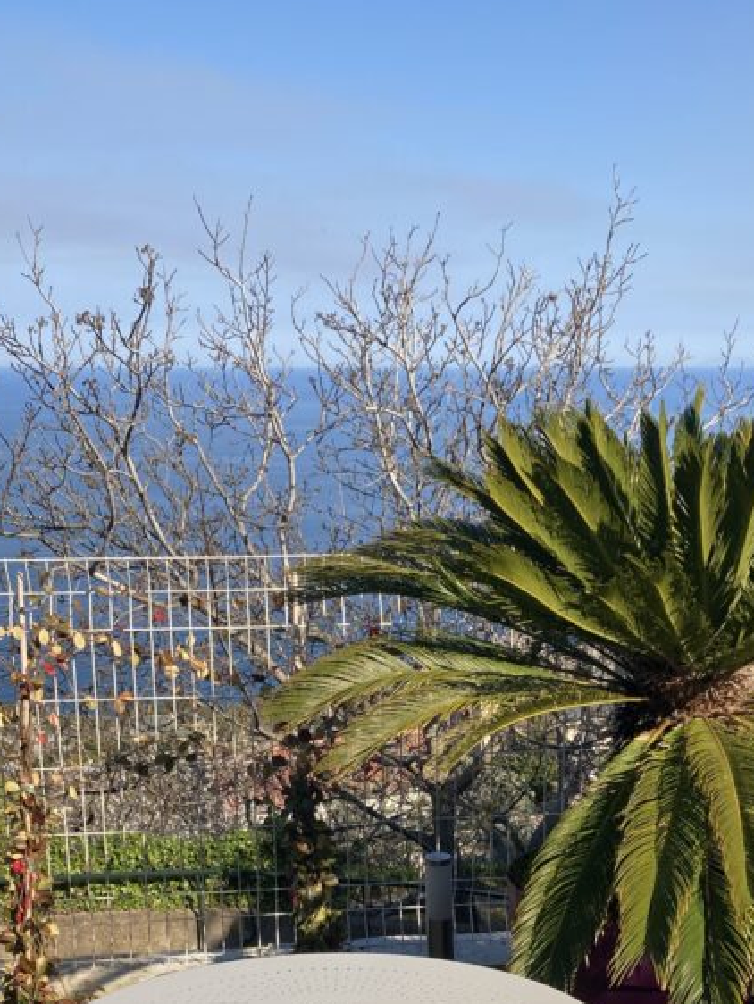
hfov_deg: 28.6
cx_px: 406
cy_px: 800
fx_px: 1480
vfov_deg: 36.2
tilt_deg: -15.5
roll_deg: -0.3
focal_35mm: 51
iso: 20
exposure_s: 1/1715
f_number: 1.8
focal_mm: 3.99
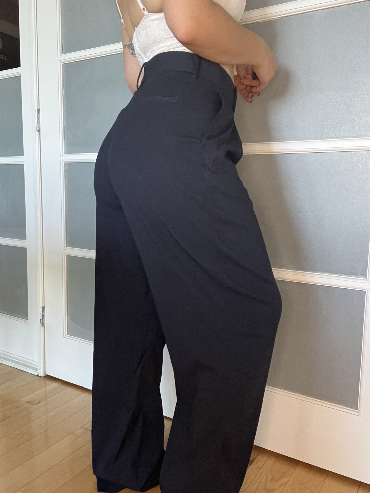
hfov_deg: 46.8
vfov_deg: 60.0
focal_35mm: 30
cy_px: 246
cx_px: 185
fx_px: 428
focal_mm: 2.71
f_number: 2.2
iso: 320
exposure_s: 1/37
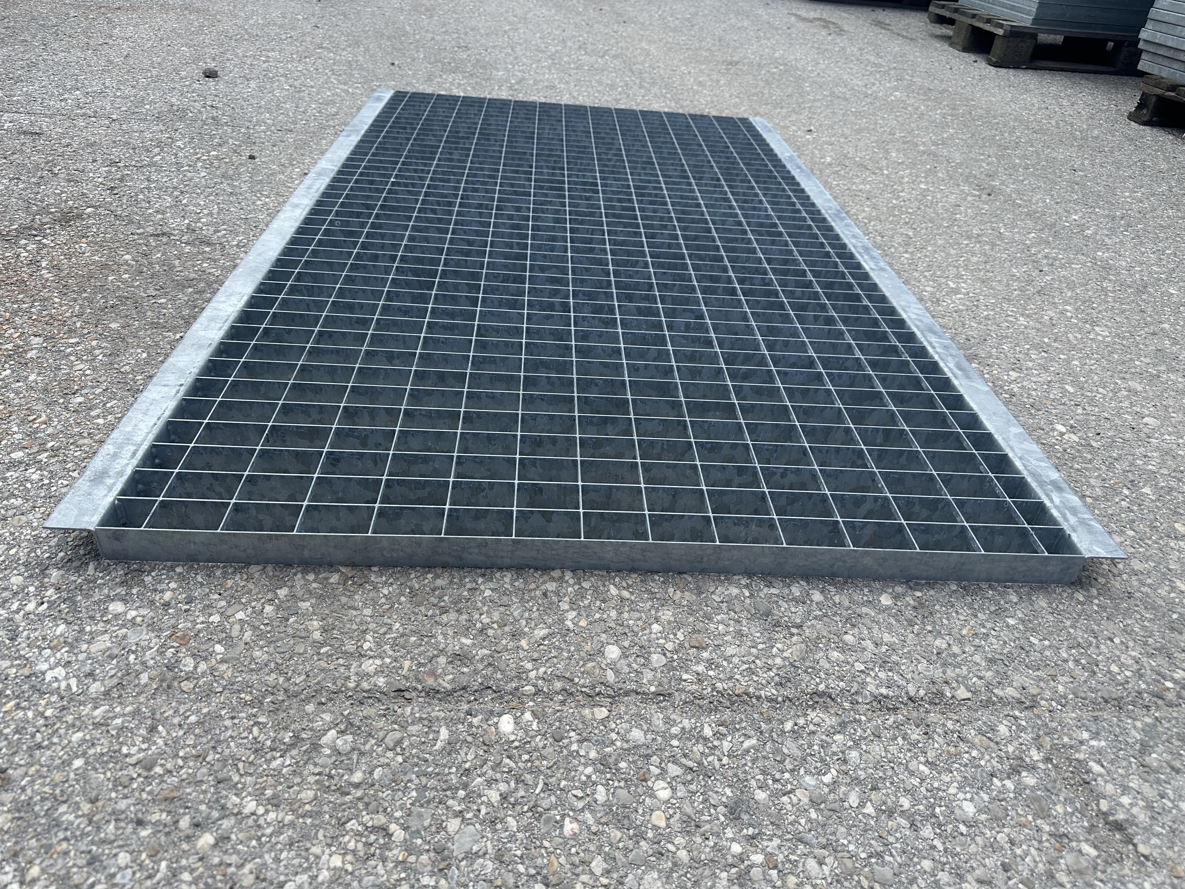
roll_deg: -5.2
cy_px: 444
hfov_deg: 71.6
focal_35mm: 24
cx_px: 592
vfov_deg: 56.8
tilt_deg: -34.5
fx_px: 822
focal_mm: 6.86
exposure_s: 1/1988
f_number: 1.78
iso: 80
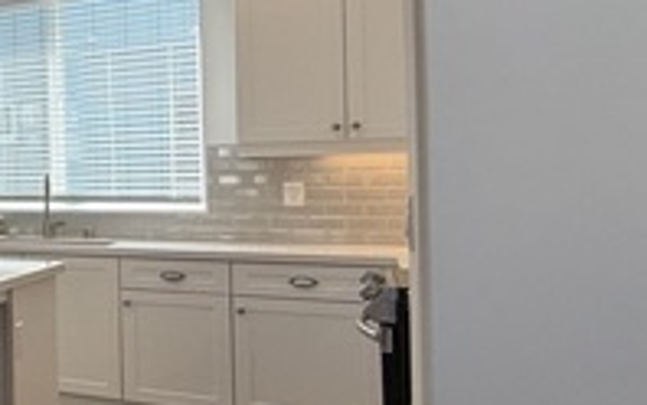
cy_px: 173
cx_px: -426
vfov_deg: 25.8
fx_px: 882
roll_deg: +1.4
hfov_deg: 24.8
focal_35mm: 50
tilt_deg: +2.1
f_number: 2.2
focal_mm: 2.22
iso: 50
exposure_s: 1/195
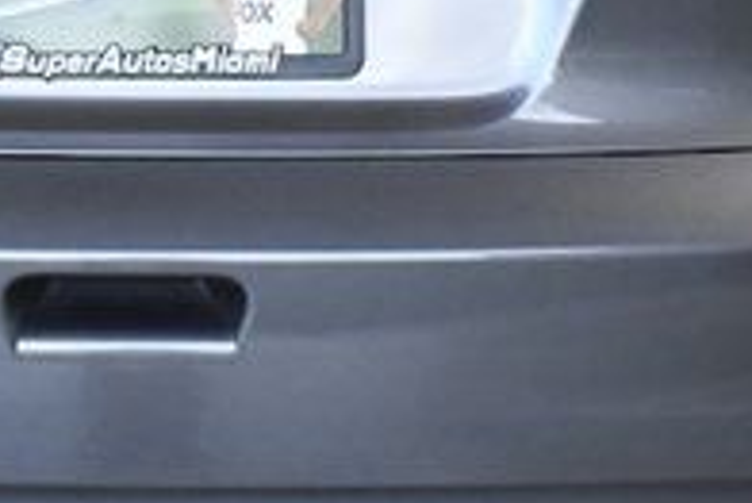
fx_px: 4264
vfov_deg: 6.7
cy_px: -167
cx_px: 138
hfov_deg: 10.0
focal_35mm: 204
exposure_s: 1/1250
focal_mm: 26
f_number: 3.8
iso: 2500
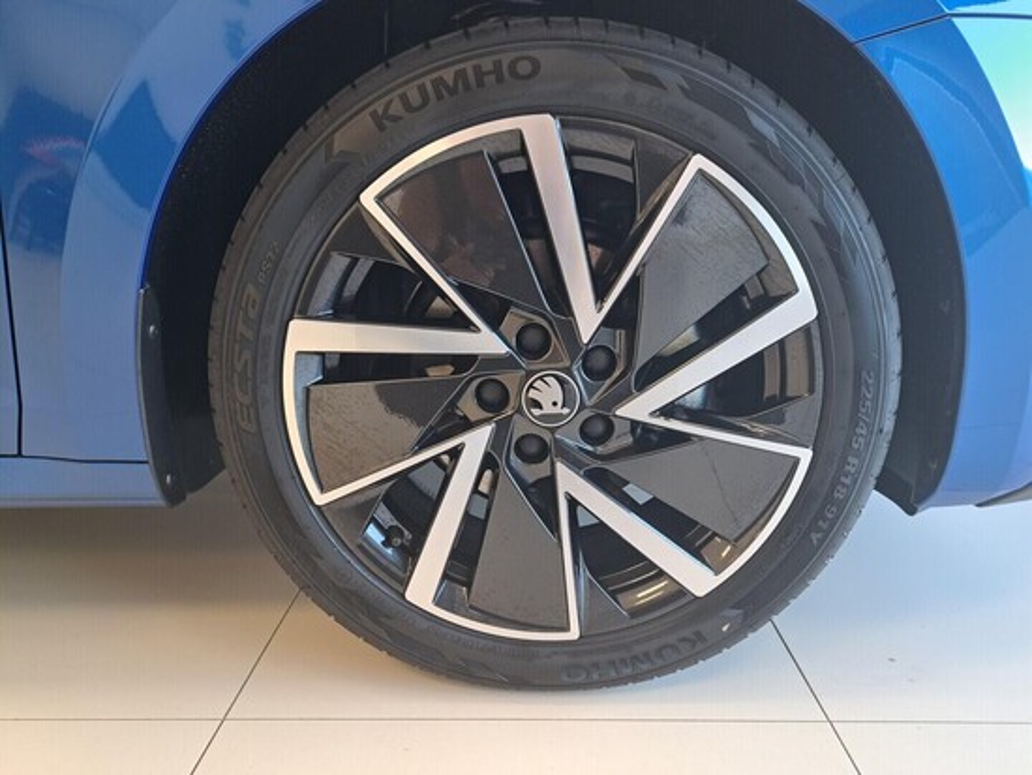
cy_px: 388
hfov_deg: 71.6
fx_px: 716
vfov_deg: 56.9
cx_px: 516
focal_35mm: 24
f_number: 1.8
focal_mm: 5.23
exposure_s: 1/50
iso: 100
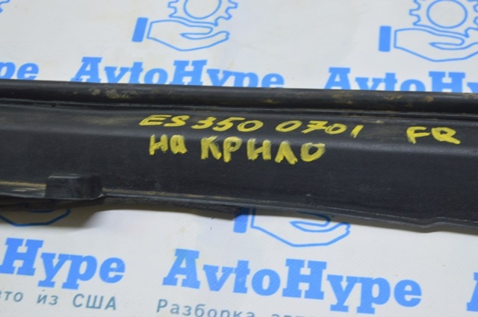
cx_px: 239
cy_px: 158
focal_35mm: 63
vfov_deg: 21.5
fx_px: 835
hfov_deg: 31.9
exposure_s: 1/20
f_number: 5.6
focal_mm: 42
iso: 400
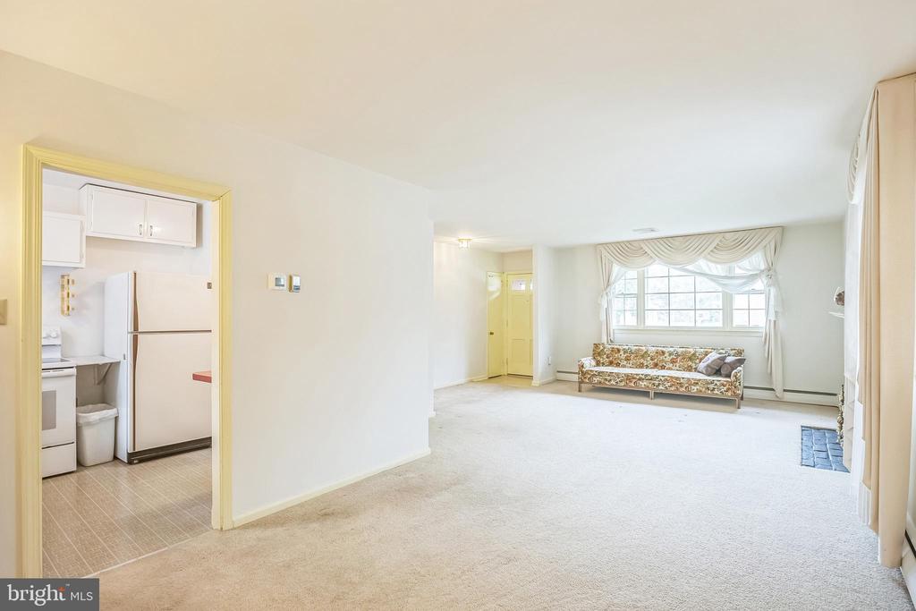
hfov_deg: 96.7
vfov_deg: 73.8
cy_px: 306
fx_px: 407
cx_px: 458
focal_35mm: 16
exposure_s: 1/60
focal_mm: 16
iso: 500
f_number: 4
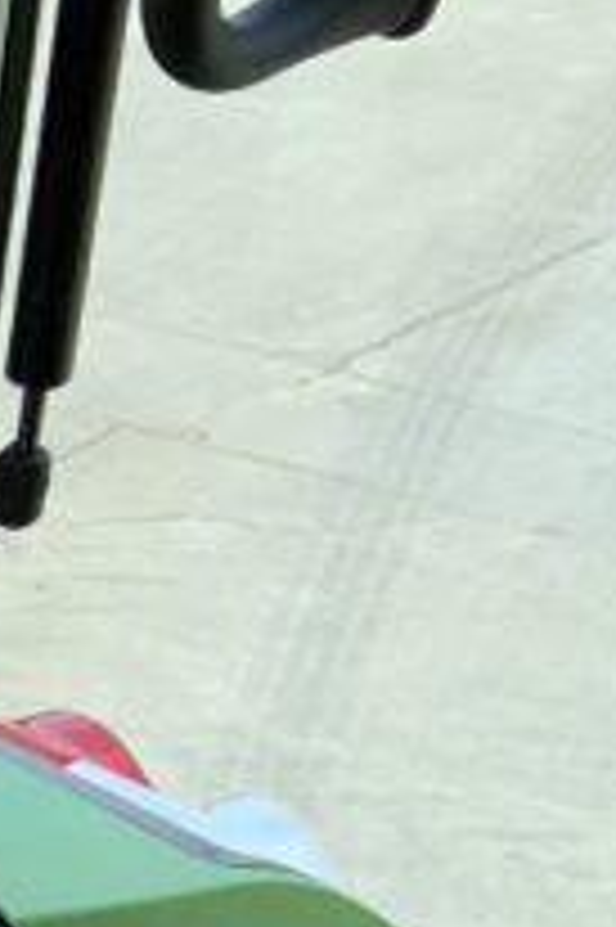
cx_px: -1439
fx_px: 3856
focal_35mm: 150
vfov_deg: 13.2
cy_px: 1238
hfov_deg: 7.6
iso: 16
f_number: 1.8
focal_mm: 3
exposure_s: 1/519
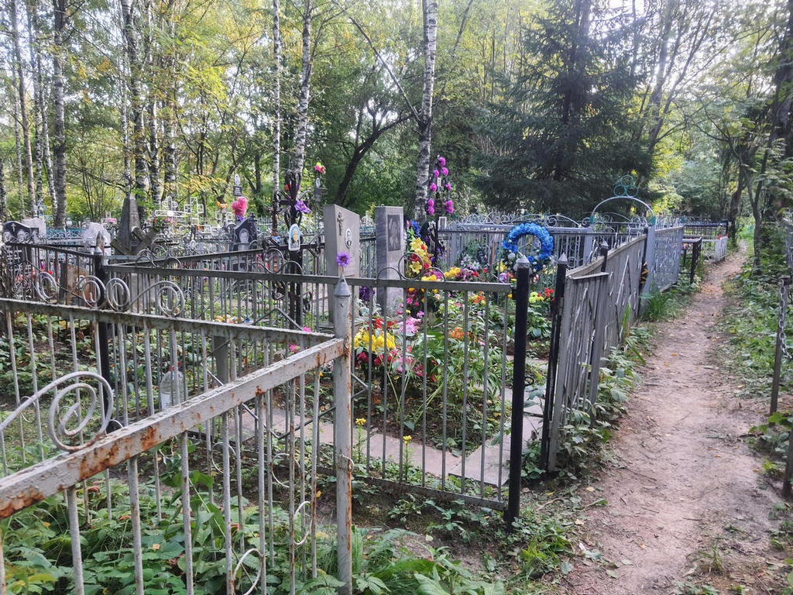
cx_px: 396
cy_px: 298
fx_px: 596
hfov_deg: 67.3
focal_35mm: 26
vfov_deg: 53.1
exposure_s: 1/100
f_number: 1.7
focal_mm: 4.32
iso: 80
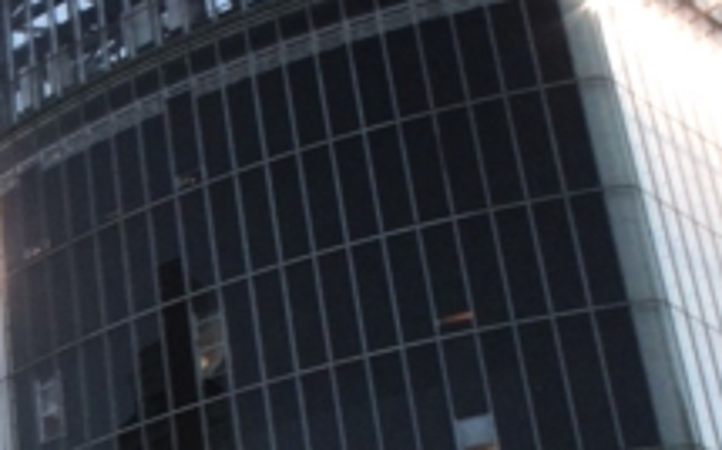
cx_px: -316
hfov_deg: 20.1
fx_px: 1789
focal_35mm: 91
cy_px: 604
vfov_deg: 13.7
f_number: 10
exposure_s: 1/20
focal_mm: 16
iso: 1600
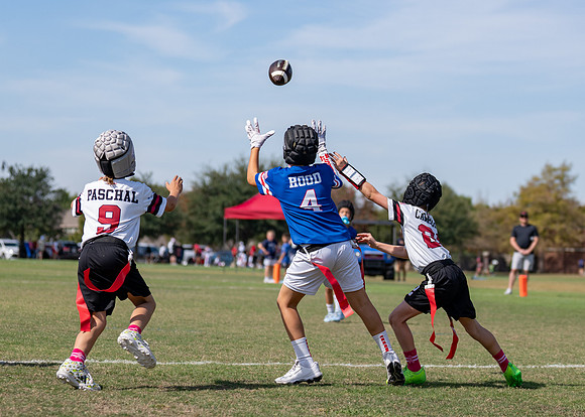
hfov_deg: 16.1
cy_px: 224
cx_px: 329
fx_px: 2068
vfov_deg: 11.5
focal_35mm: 125
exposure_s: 1/1600
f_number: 2.8
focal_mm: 70
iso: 100
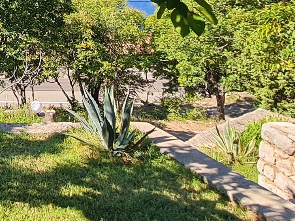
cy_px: -43
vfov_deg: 26.0
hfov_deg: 31.2
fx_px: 426
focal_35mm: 50
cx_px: -71
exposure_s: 1/614
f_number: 2.2
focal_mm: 1.74
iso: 50
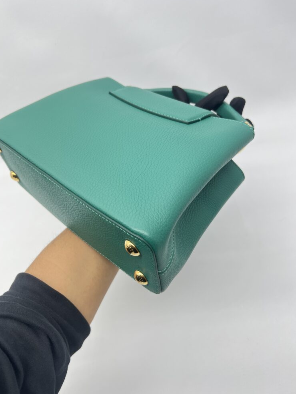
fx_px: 308
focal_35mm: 27
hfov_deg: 51.4
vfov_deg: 65.3
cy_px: 196
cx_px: 144
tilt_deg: -42.3
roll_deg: +12.8
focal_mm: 5.7
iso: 50
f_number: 1.5
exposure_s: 1/100
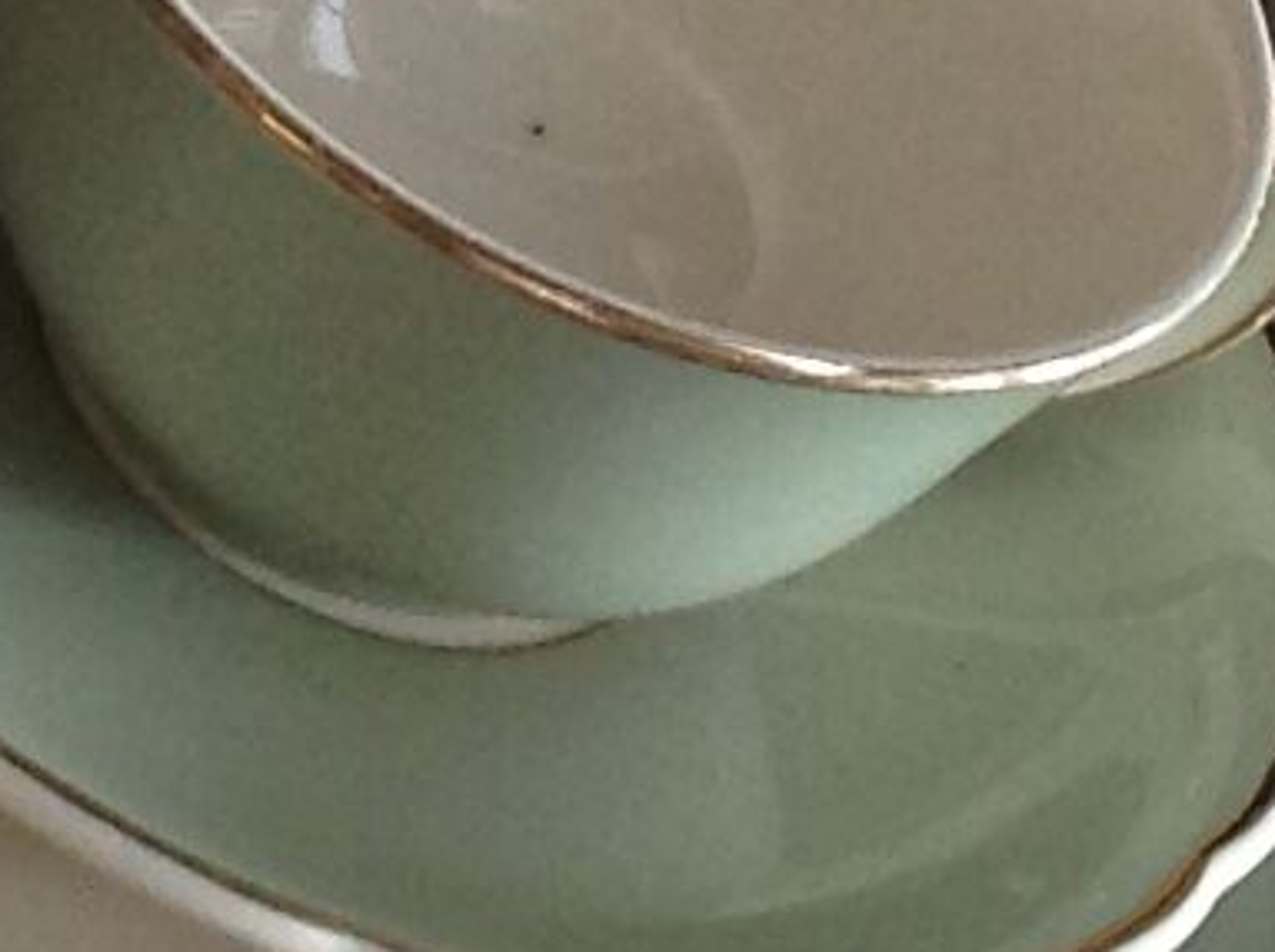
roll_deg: -31.1
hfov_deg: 8.4
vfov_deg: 6.2
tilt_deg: -31.7
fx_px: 8716
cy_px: -499
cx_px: 972
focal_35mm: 237
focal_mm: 4.28
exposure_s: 1/15
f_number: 2.4
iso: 125
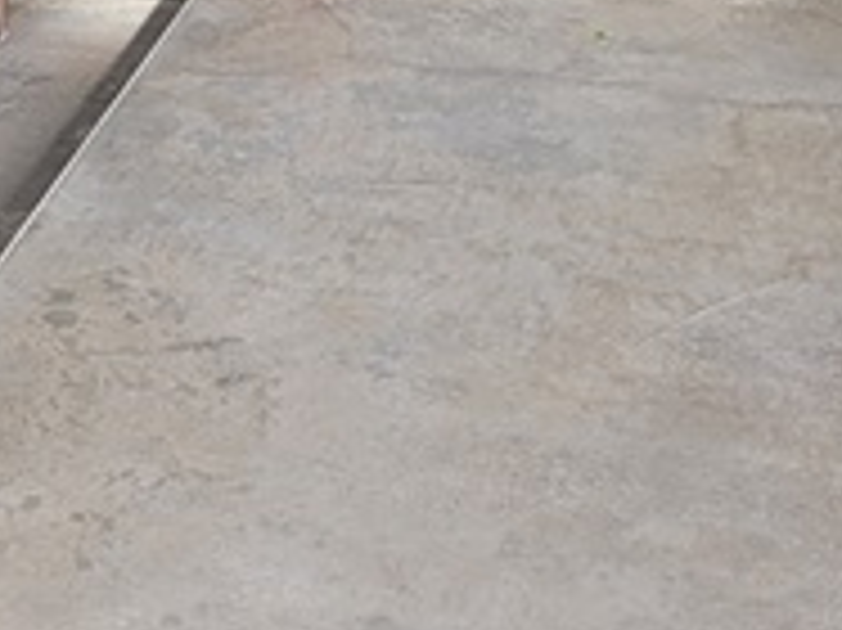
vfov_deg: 9.3
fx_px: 3379
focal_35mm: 139
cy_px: -968
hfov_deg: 13.8
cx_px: -167
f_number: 1.8
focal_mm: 5.4
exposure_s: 1/145
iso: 40
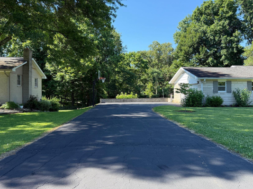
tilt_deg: -1.3
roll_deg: +0.8
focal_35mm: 30
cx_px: 132
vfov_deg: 46.8
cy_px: 95
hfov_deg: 60.0
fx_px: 219
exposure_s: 1/979
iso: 100
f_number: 1.78
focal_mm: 6.76
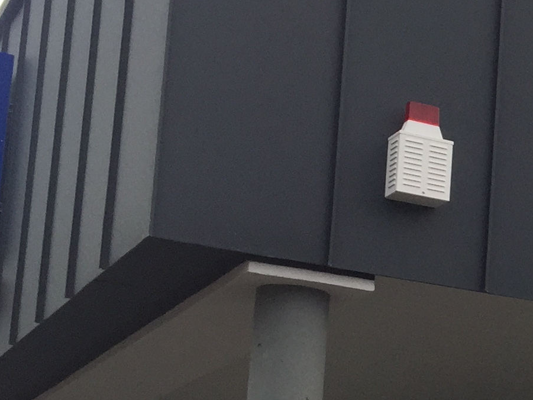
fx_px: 1617
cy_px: 453
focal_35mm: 105
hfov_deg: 16.0
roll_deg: -2.5
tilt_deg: +8.5
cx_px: 951
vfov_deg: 13.8
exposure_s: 1/573
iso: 32
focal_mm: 4.15
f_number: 2.2
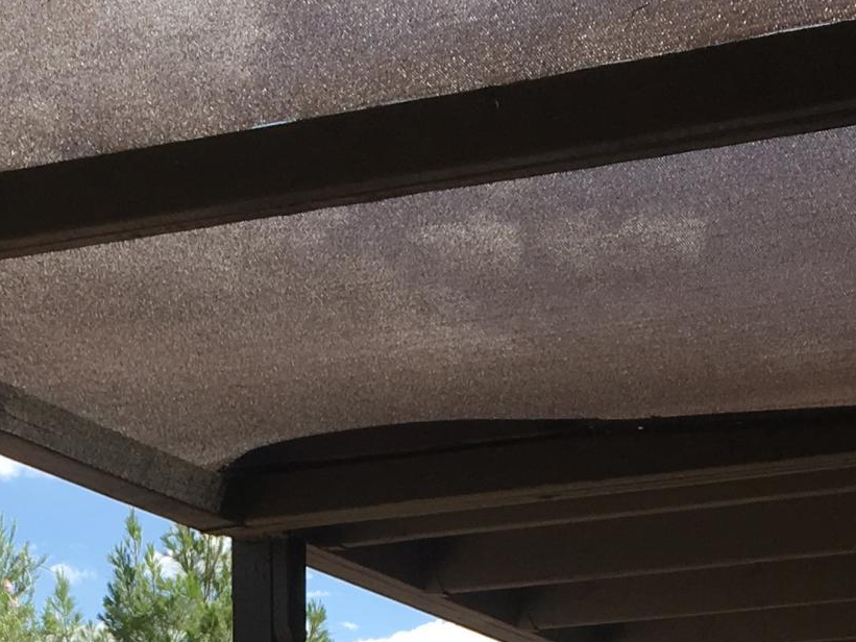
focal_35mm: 106
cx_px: 157
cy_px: 1077
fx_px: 2622
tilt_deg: -2.4
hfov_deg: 18.4
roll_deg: -0.6
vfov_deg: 12.9
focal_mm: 4.15
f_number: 2.2
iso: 25
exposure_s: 1/1083
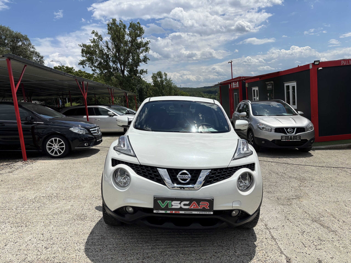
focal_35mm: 26
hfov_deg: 67.3
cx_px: 176
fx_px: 264
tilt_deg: -7.1
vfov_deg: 53.1
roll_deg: +4.5
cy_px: 132
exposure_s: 1/9091
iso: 50
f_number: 1.6
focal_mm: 5.96
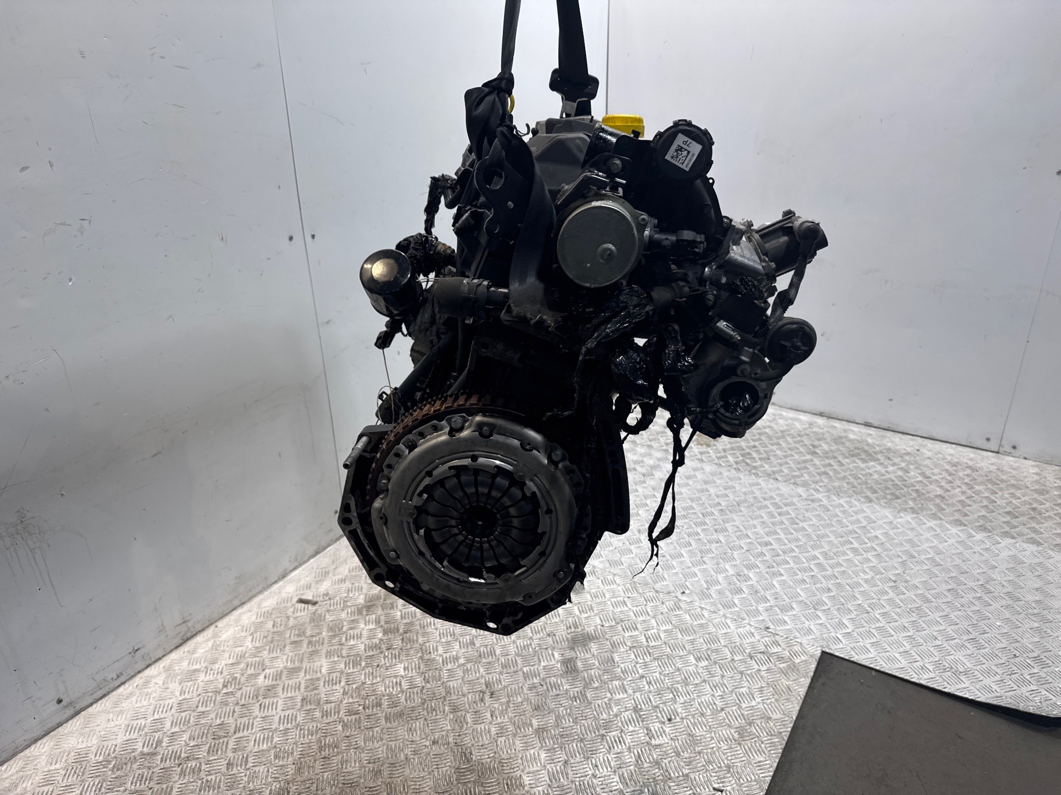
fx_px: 736
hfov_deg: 71.6
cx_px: 530
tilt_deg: -23.9
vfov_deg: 56.8
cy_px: 398
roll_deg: +2.0
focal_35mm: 24
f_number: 1.78
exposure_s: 1/100
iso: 64
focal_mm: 6.76
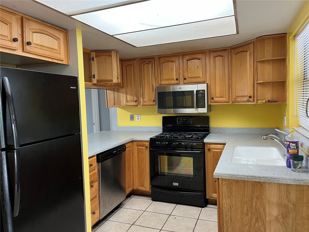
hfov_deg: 67.3
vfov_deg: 53.1
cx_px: 154
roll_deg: +2.5
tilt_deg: -3.8
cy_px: 116
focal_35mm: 26
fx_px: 232
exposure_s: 1/60
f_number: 1.6
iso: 125
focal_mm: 5.1
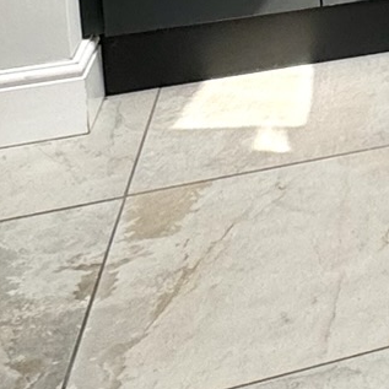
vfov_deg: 17.8
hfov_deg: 15.6
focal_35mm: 80
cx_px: 841
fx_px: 1017
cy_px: -291
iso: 50
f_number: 2.2
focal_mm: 2.22
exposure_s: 1/99
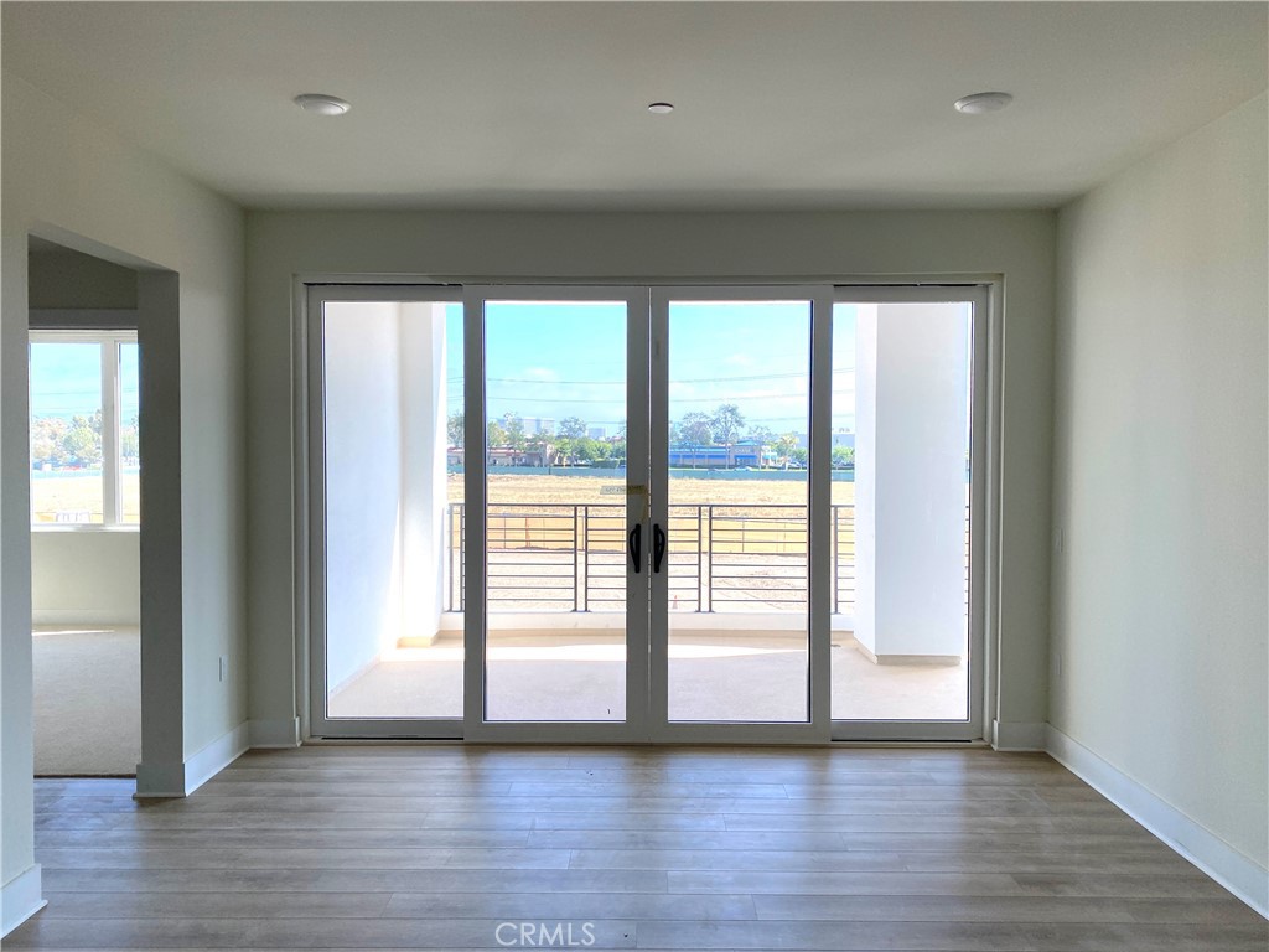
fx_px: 953
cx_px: 634
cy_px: 476
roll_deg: -0.2
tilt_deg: -2.8
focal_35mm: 26
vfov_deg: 53.1
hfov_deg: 67.3
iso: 32
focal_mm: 4.25
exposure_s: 1/597
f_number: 1.8
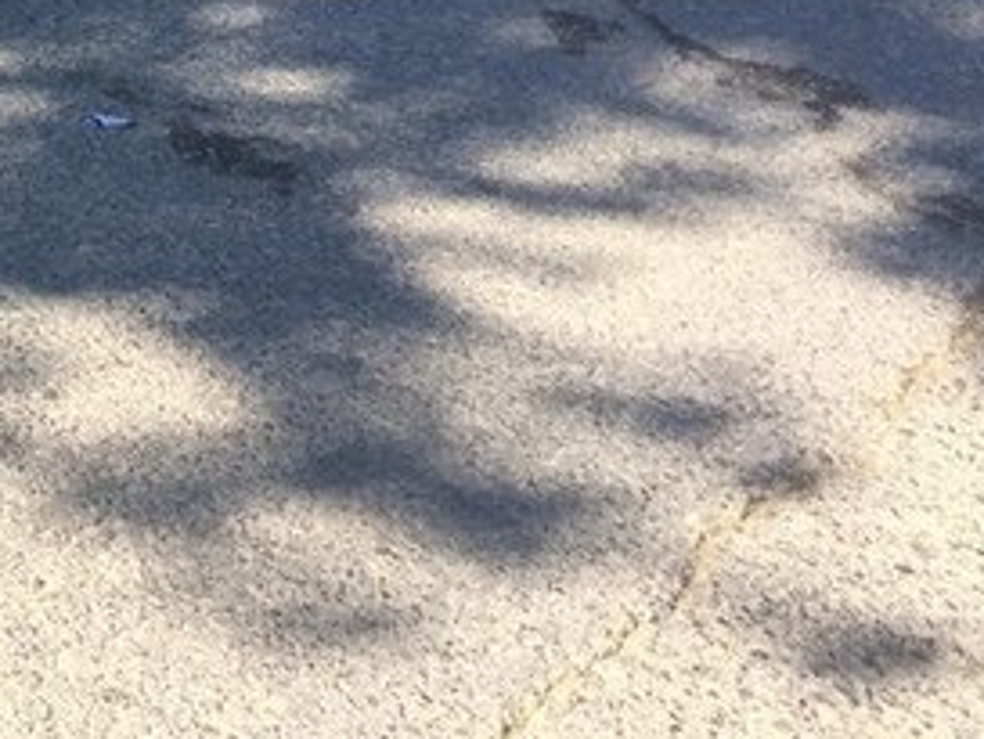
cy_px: -132
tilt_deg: -21.0
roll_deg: -4.6
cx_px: -169
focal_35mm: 70
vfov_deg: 19.8
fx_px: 1991
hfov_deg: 25.2
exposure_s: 1/719
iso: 32
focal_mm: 4.15
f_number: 2.2
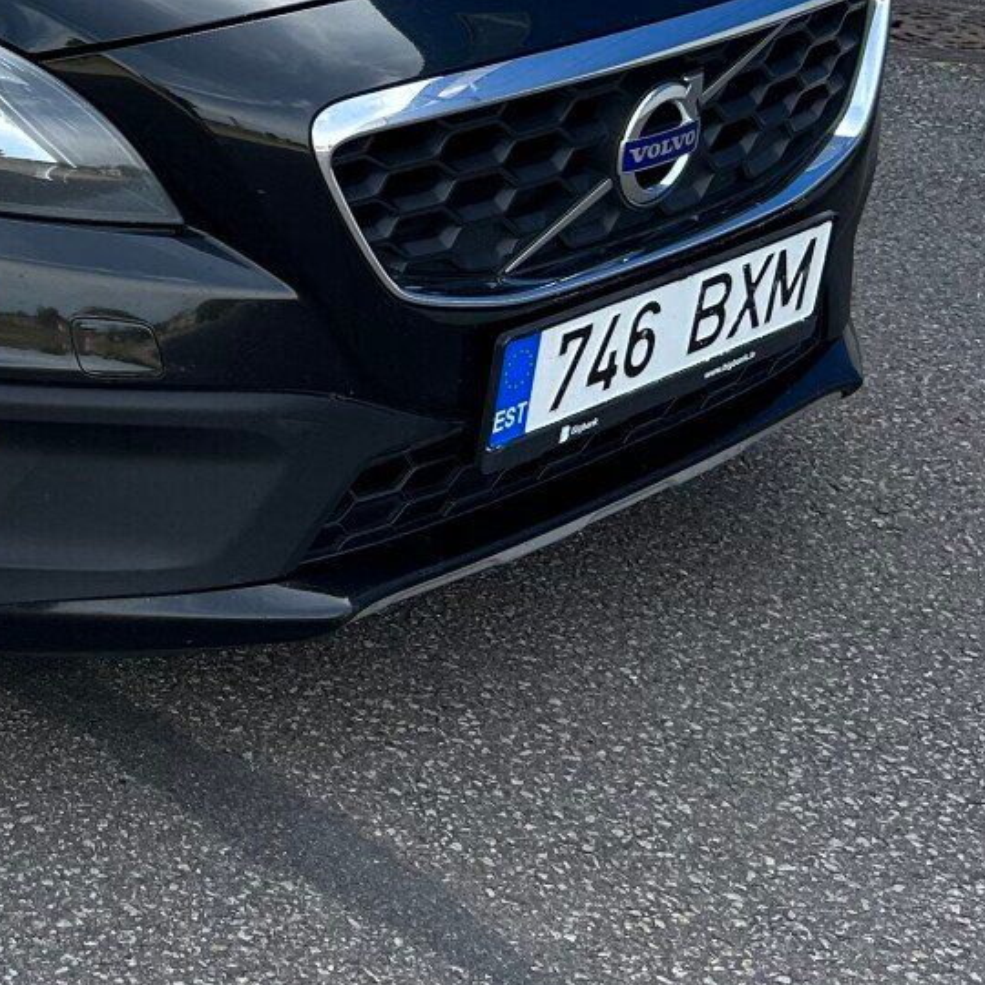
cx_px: -286
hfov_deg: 19.3
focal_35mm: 83
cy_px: 94
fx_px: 2672
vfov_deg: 20.5
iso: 50
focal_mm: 5.7
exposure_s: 1/748
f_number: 1.5
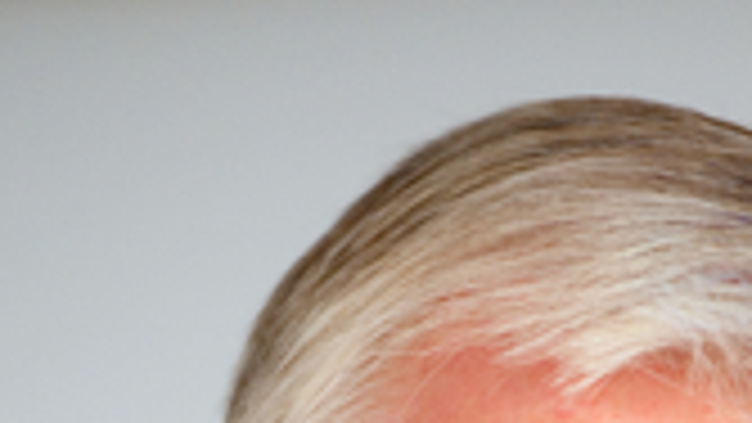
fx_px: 13123
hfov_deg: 3.3
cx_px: 563
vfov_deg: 1.8
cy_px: 1058
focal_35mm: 658
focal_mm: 200
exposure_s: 1/160
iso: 2000
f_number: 3.2
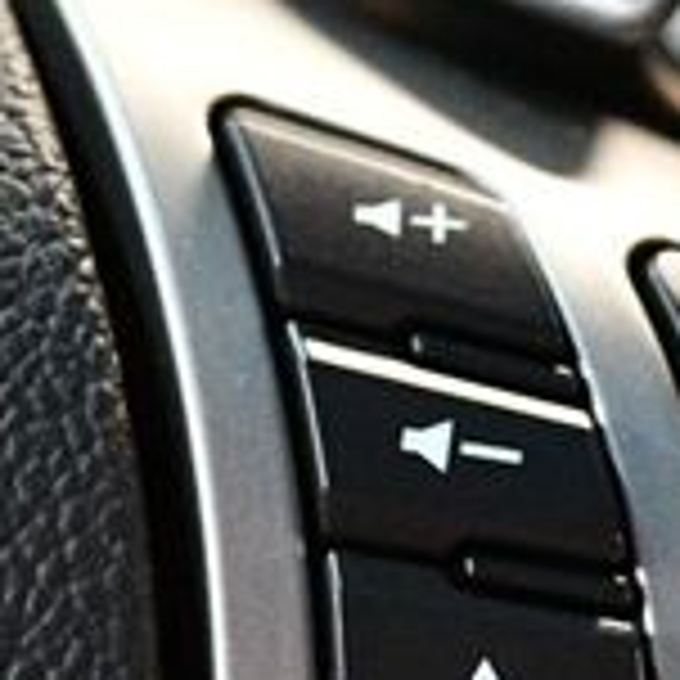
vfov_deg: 10.1
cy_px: 545
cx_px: 383
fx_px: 3845
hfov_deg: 10.1
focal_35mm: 173
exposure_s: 1/60
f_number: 4.8
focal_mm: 32
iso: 8000
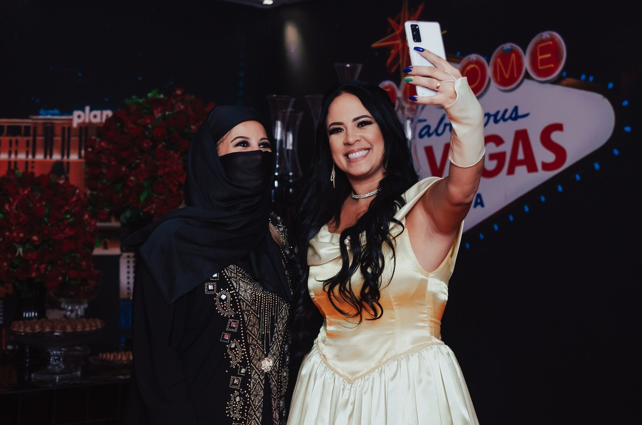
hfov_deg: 30.9
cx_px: 363
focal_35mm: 65
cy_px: 161
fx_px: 1162
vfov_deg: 20.7
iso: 500
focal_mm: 35
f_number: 2.8
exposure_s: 1/250
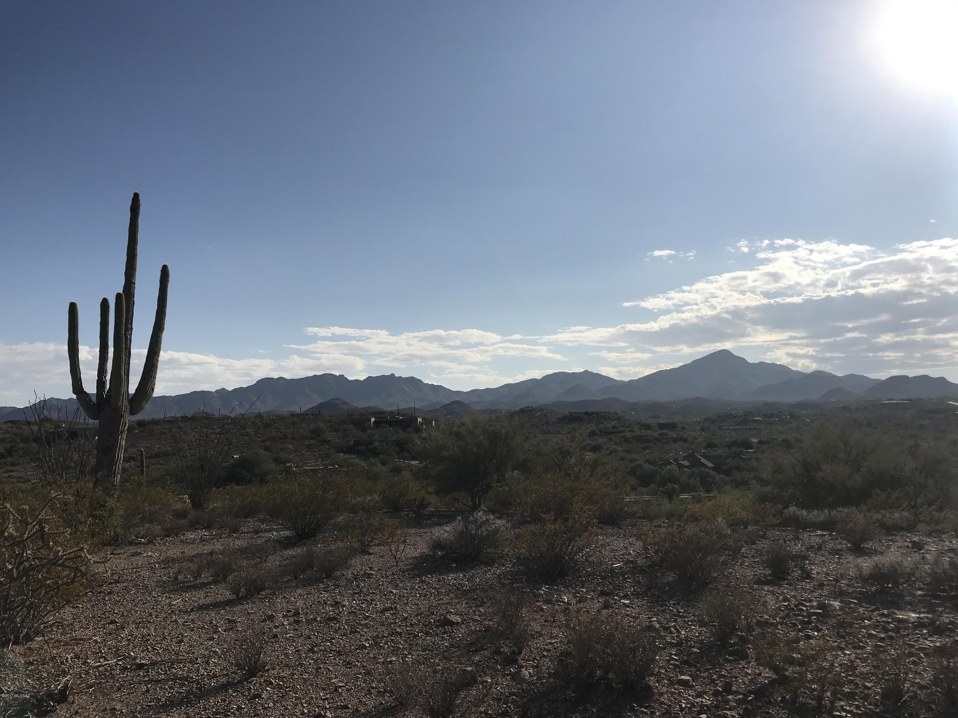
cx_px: 479
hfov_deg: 63.4
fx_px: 775
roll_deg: +1.5
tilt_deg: +3.0
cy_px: 359
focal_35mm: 28
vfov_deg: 49.7
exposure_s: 1/8772
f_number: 1.8
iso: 25
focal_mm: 3.99
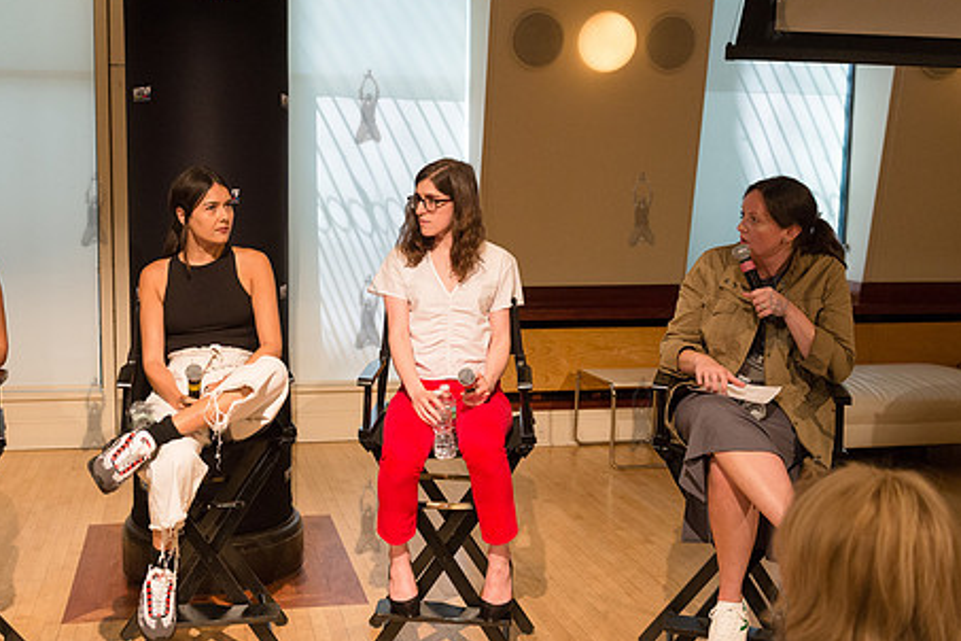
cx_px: 367
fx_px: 1094
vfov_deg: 32.6
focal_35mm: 41
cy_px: 311
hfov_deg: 47.0
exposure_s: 1/400
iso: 2500
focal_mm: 32
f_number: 4
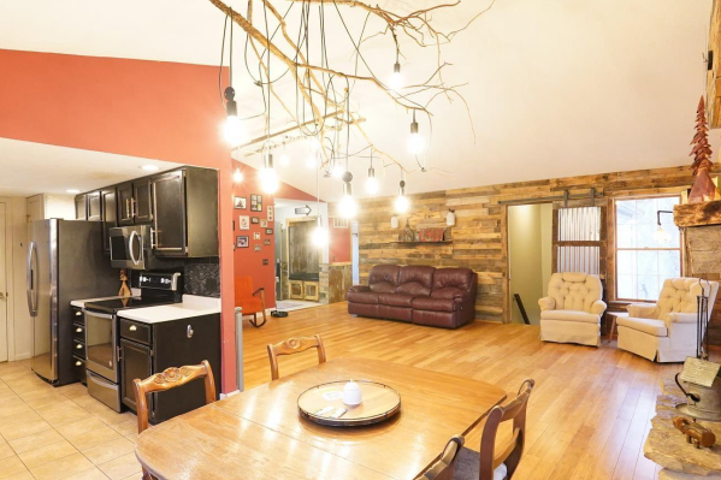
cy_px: 242
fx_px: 400
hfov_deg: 83.8
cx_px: 331
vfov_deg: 61.9
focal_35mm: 20
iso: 4000
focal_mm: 11
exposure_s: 1/30
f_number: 5.6
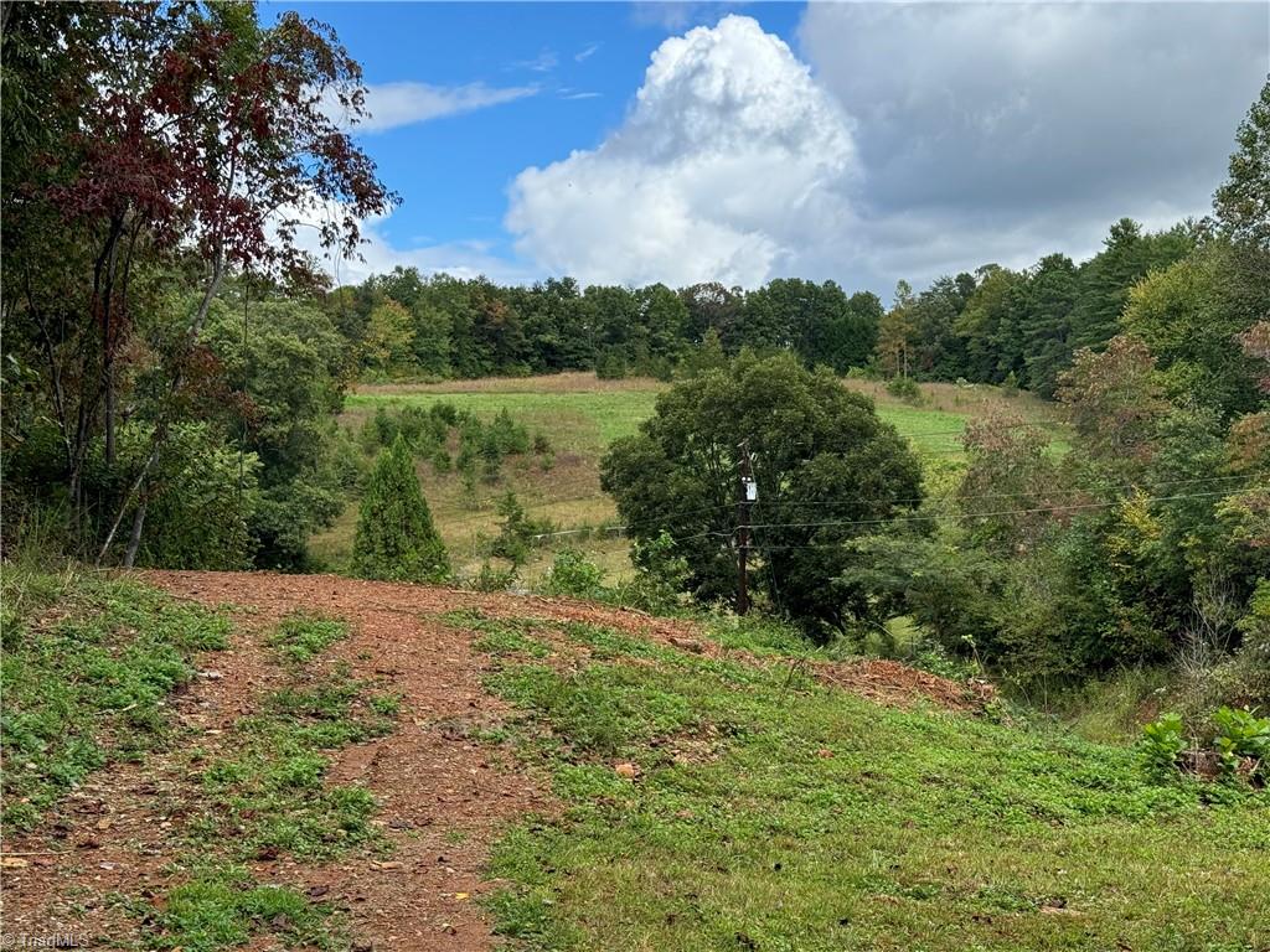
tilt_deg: -2.2
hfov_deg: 39.7
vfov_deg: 30.3
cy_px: 476
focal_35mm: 48
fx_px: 1761
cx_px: 635
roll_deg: +2.9
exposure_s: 1/1724
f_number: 1.78
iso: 64
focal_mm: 6.76
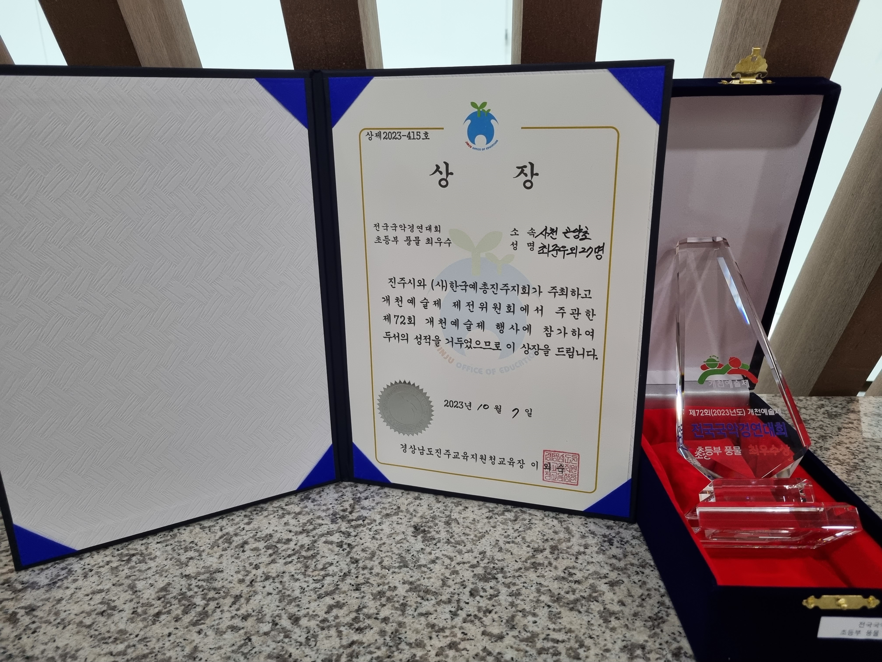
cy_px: 331
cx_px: 441
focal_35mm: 26
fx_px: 662
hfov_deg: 67.3
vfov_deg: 53.1
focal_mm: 5.4
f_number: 1.8
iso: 320
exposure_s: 1/120
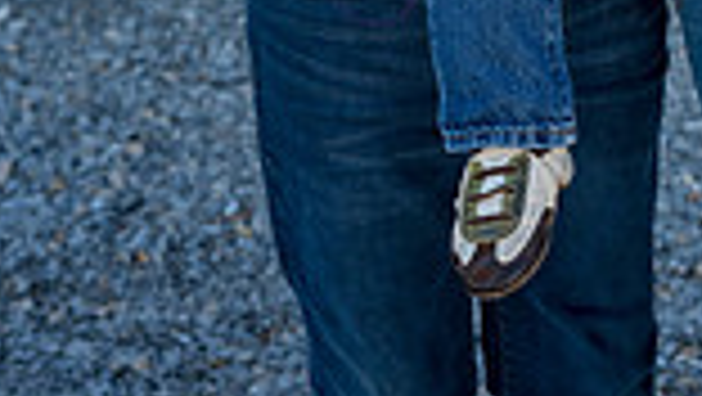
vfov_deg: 7.4
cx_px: 603
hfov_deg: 13.8
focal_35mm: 154
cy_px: -562
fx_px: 2869
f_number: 5.6
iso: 400
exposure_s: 1/640
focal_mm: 51
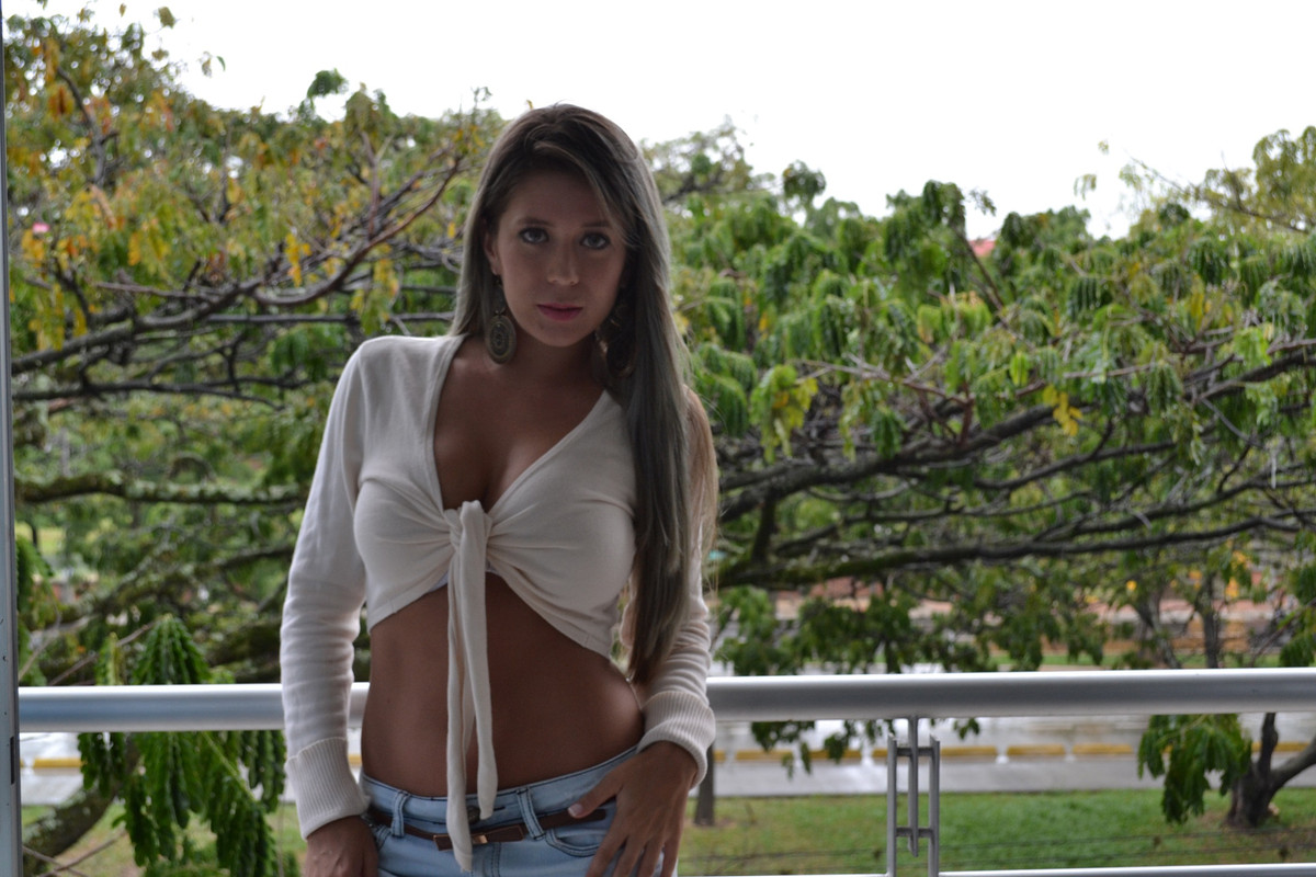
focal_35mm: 48
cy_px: 438
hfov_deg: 41.1
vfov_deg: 28.1
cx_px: 658
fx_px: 1755
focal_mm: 32
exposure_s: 1/100
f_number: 5
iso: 400
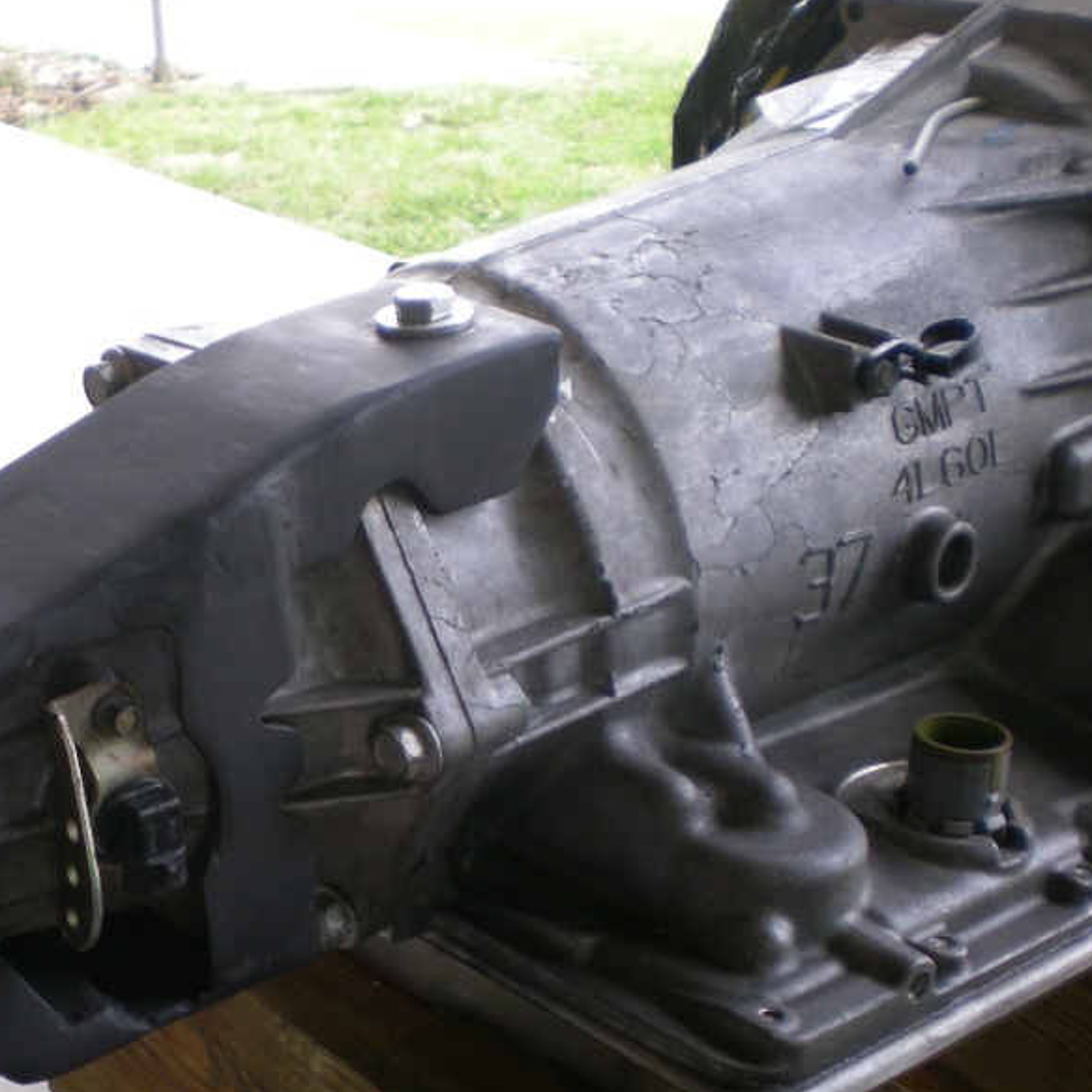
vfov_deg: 28.9
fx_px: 2106
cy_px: 697
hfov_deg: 28.3
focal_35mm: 59
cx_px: 189
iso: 95
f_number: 3.1
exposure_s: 1/62
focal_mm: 6.3
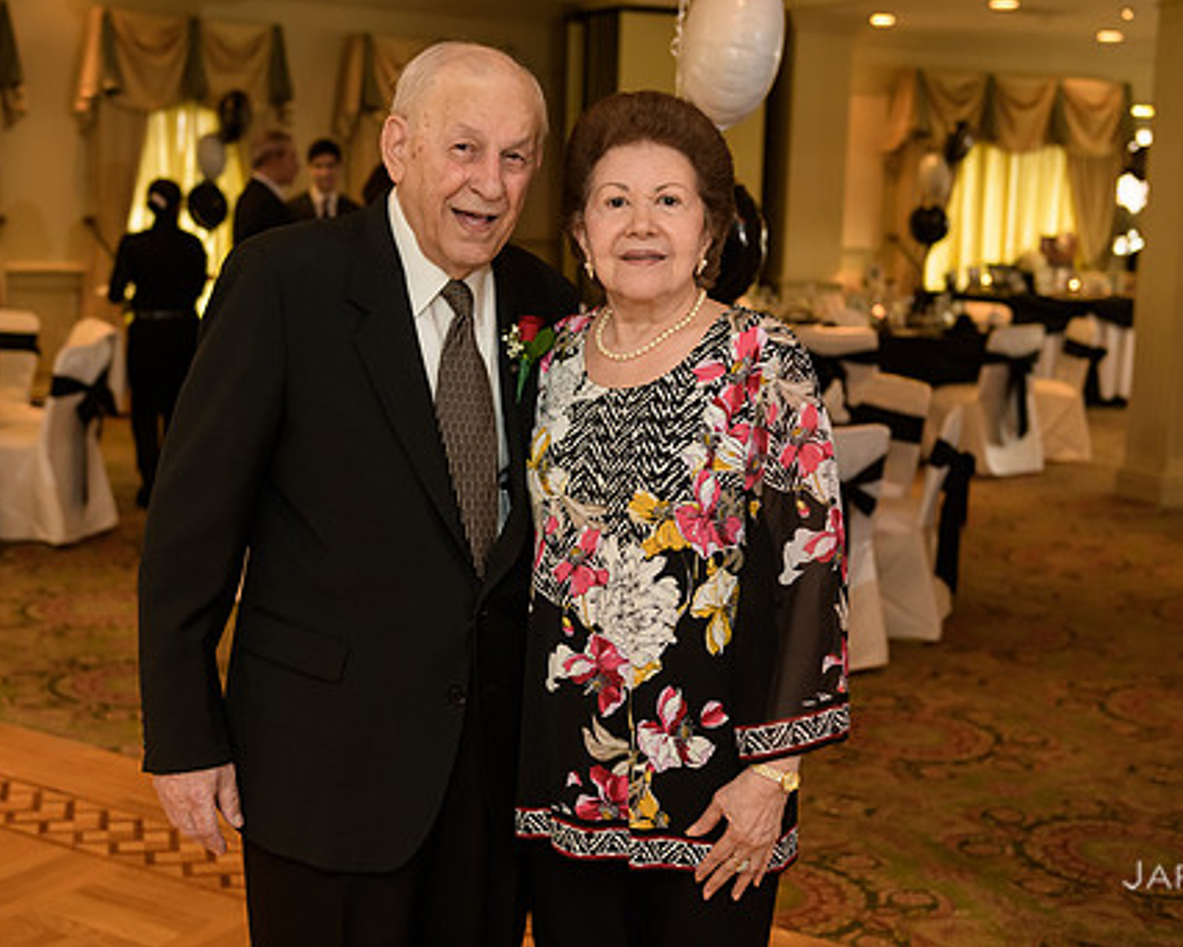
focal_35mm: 51
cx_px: 585
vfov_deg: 29.7
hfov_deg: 36.6
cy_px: 414
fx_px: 1786
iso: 1000
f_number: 3.2
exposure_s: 1/125
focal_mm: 40
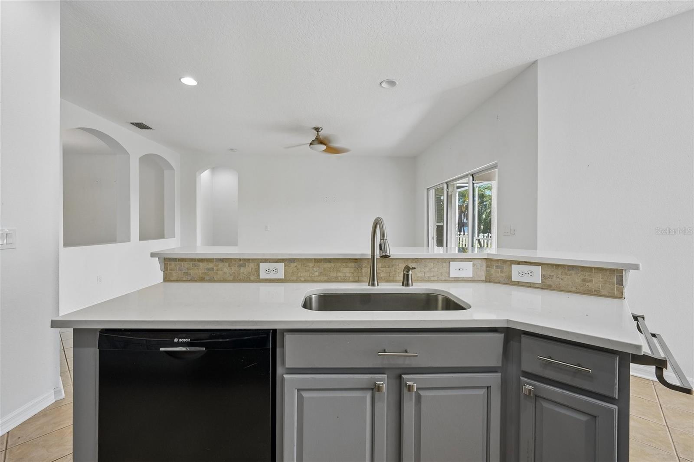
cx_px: 347
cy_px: 231
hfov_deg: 100.4
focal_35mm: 15
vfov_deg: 77.3
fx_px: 289
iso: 800
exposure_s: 1/100
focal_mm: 15
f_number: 8
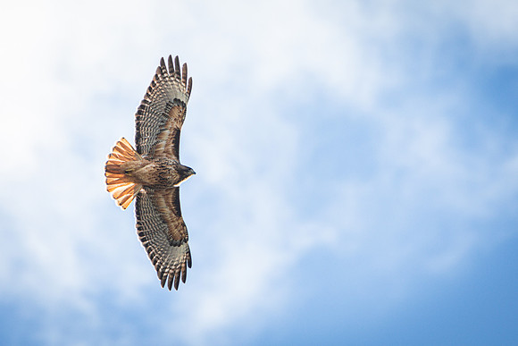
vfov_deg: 2.0
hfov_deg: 3.0
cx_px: 286
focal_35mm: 685
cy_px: 175
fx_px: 9862
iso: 400
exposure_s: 1/500
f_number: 8
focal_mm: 400
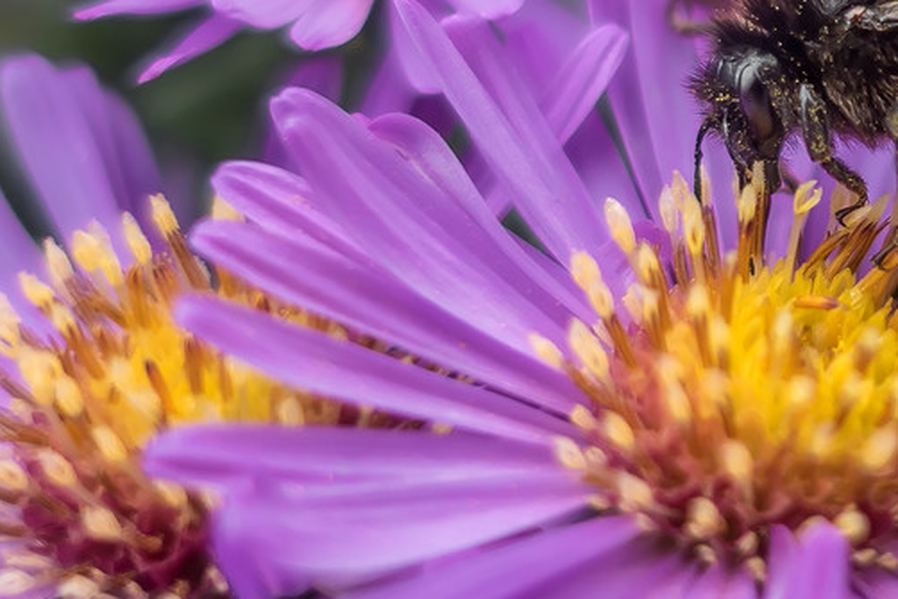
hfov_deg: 44.3
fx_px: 1073
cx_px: 640
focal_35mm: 43
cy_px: 202
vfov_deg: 31.0
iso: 125
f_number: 2
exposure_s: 1/800
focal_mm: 8.8
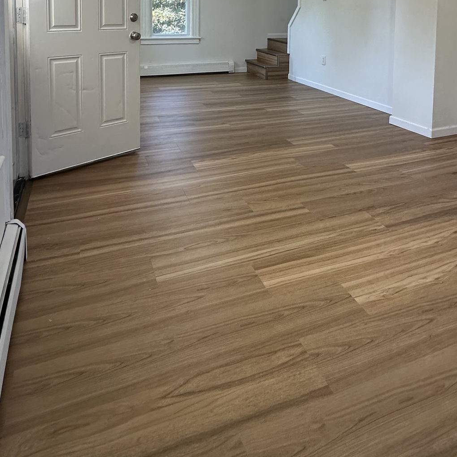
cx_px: 251
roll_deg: -1.5
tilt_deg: -4.0
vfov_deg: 50.1
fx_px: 418
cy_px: 36
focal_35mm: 28
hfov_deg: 57.2
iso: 160
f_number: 2.2
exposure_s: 1/120
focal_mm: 2.22
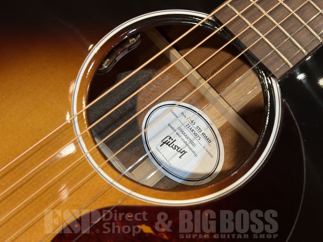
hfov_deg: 36.8
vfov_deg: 28.0
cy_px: 121
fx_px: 485
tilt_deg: -72.9
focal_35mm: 52
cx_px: 162
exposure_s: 1/60
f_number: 1.6
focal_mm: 5.96
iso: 100
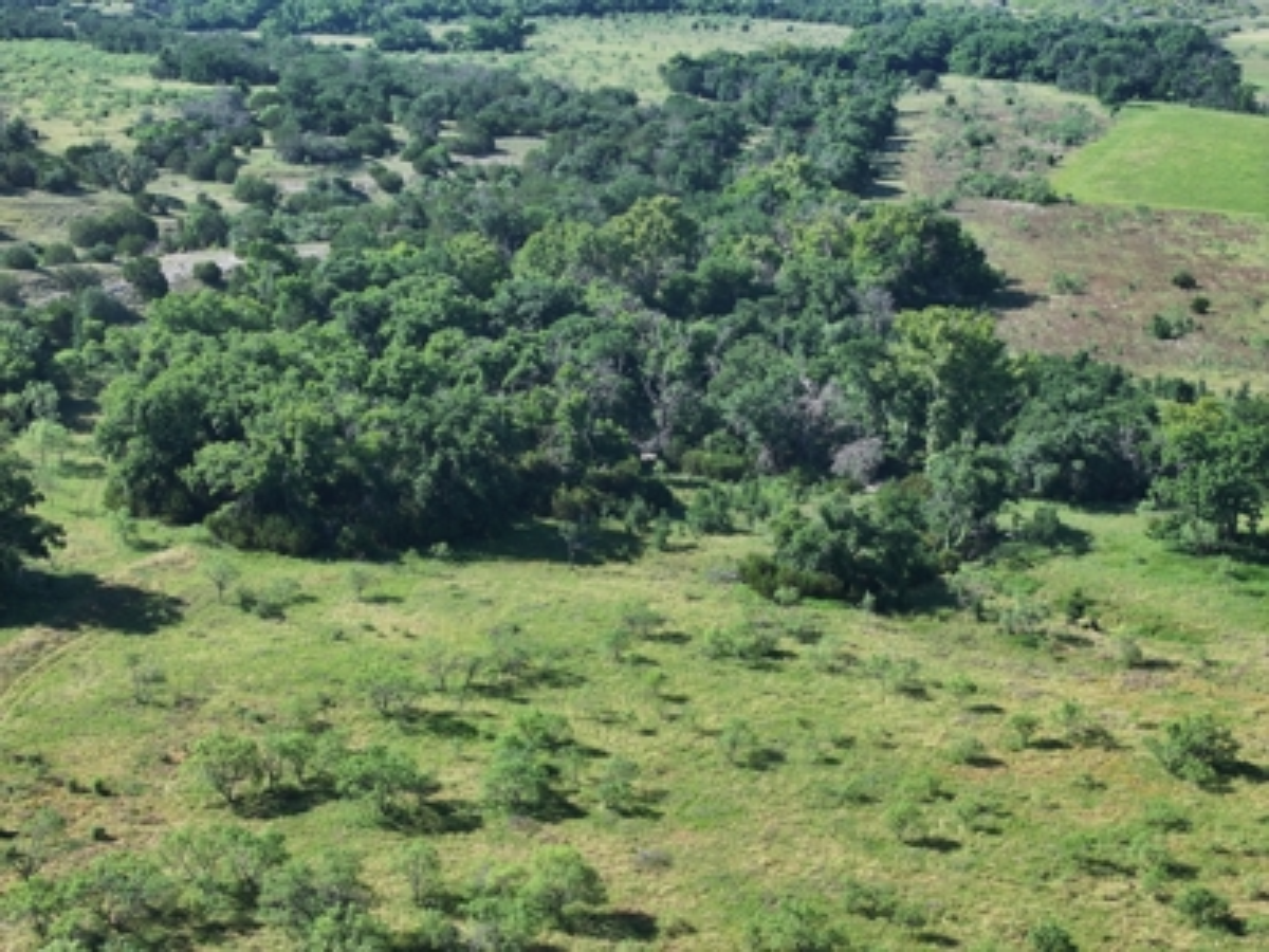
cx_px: 634
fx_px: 2566
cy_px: 476
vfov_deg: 21.0
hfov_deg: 27.8
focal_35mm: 70
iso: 130
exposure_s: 1/100
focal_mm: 19.35
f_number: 2.8
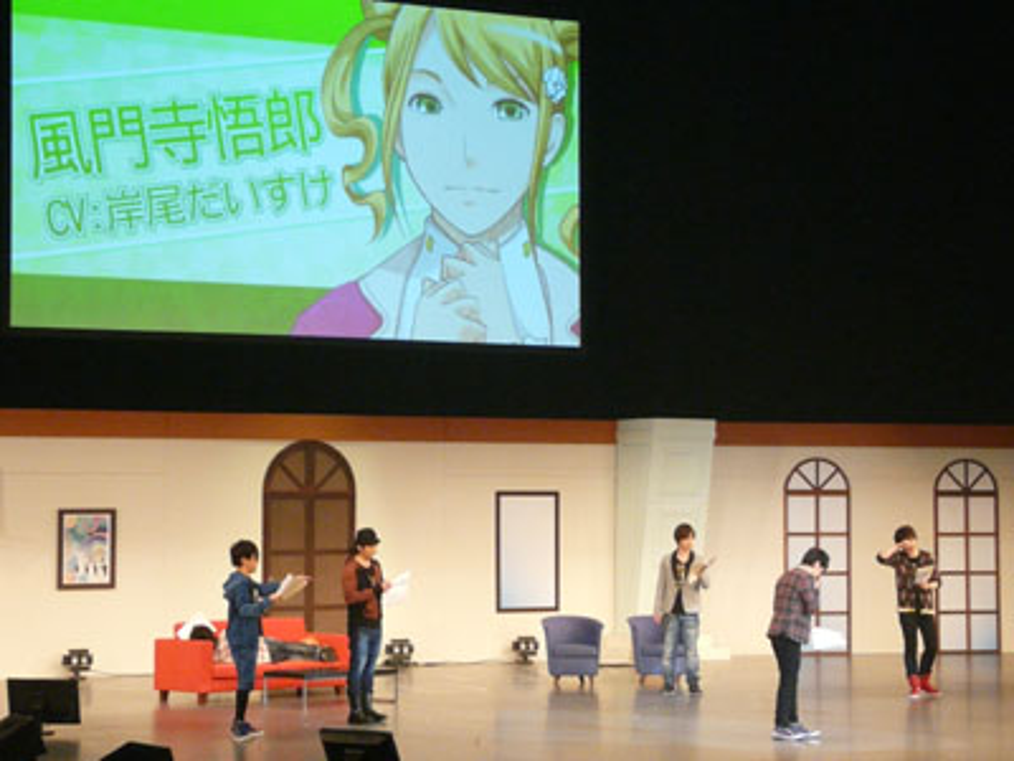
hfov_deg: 31.7
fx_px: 1787
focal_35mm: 61
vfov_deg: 24.0
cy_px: 380
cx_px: 507
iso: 400
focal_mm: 10
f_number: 3.2
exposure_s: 1/100
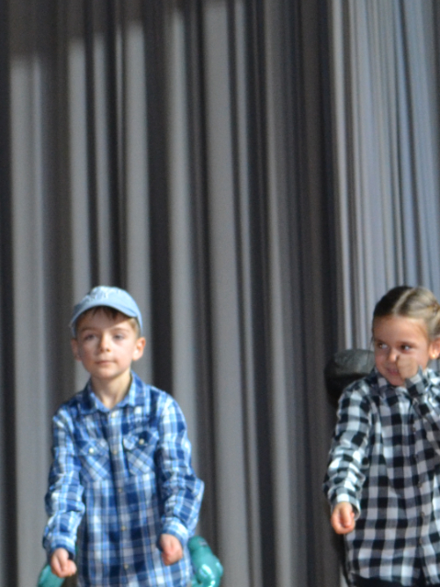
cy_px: 440
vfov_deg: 13.3
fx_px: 2509
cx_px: 381
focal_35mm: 148
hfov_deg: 10.0
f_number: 4.8
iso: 1000
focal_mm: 32
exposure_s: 1/60
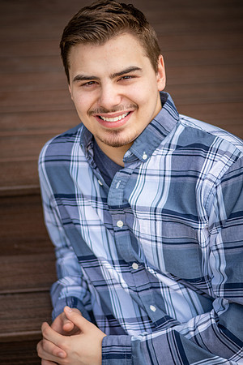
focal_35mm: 75
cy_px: 182
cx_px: 122
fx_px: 759
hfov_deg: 18.2
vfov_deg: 27.0
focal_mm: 50
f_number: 1.8
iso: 200
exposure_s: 1/2500
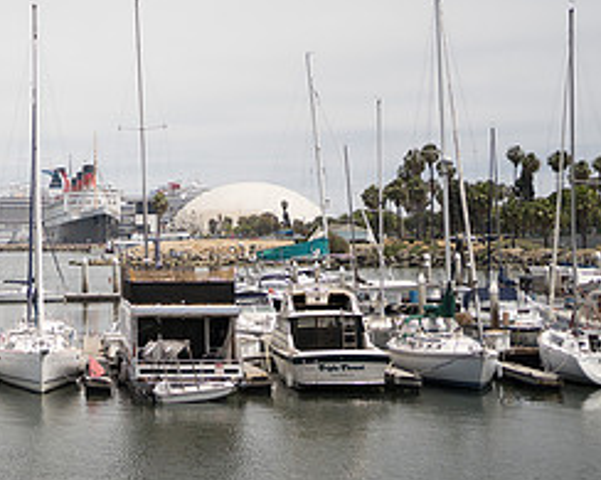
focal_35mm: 78
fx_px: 1387
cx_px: 34
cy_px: 36
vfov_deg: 19.2
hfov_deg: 23.6
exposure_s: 1/5000
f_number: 1.8
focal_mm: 35
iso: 100
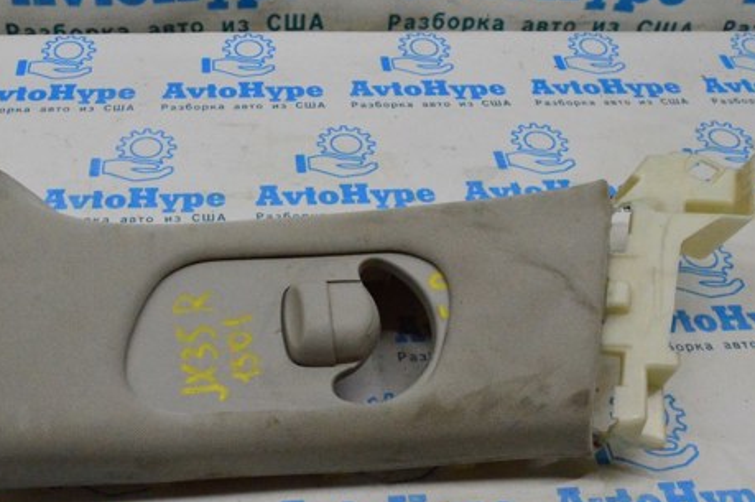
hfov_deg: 42.4
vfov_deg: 29.2
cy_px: 235
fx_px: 964
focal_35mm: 46
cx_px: 278
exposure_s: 1/400
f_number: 10
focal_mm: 22
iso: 6400
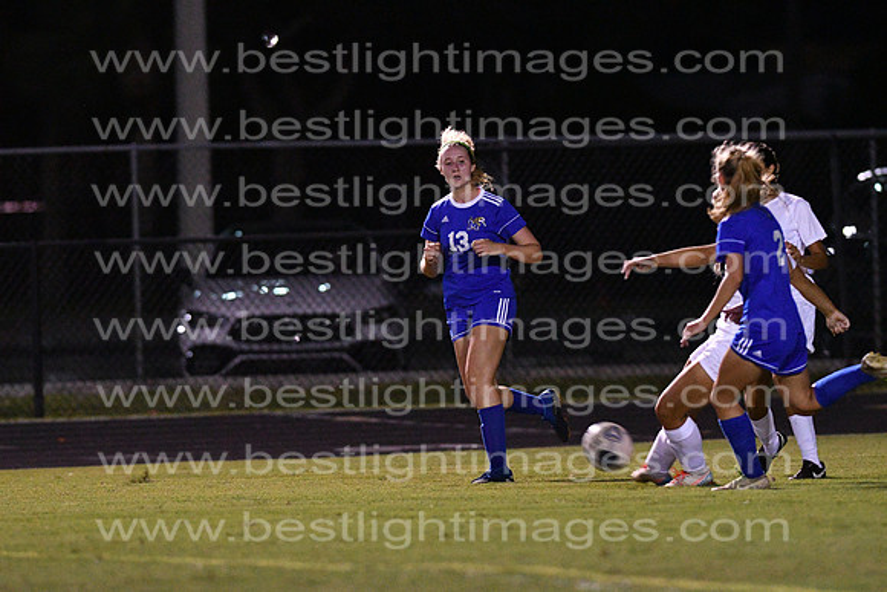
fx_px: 11090
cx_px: 444
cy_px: 296
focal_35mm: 450
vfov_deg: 3.1
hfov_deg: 4.6
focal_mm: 300
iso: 10000
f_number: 3.5
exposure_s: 1/640
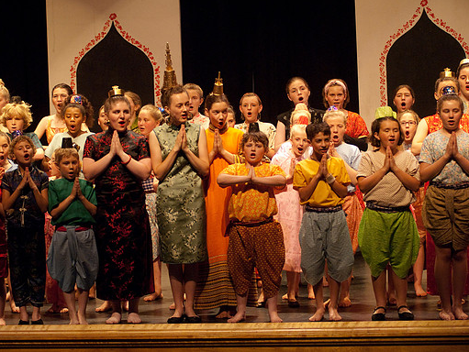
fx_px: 1776
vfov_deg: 11.3
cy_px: 175
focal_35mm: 131
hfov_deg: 15.0
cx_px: 224
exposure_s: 1/125
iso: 1000
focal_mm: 80
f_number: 2.8
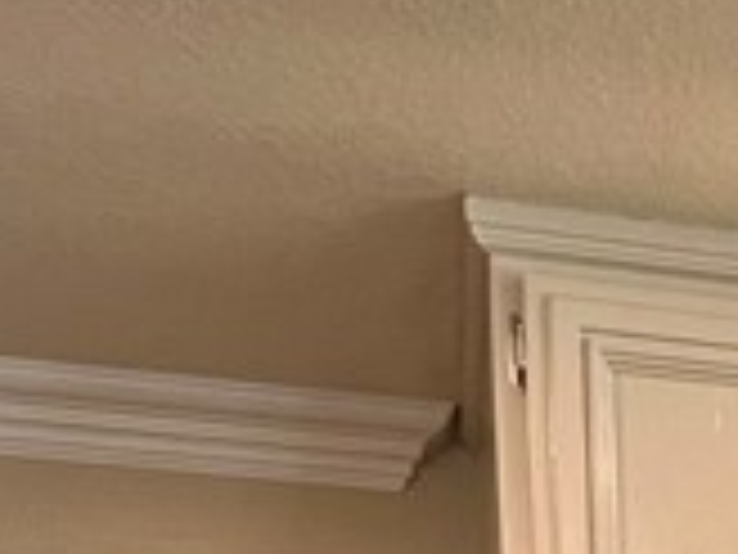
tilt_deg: -5.3
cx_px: 1148
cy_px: 1261
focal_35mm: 81
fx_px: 1727
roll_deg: +1.6
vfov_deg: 13.9
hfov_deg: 20.3
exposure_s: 1/60
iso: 125
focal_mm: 1.57
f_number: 1.8
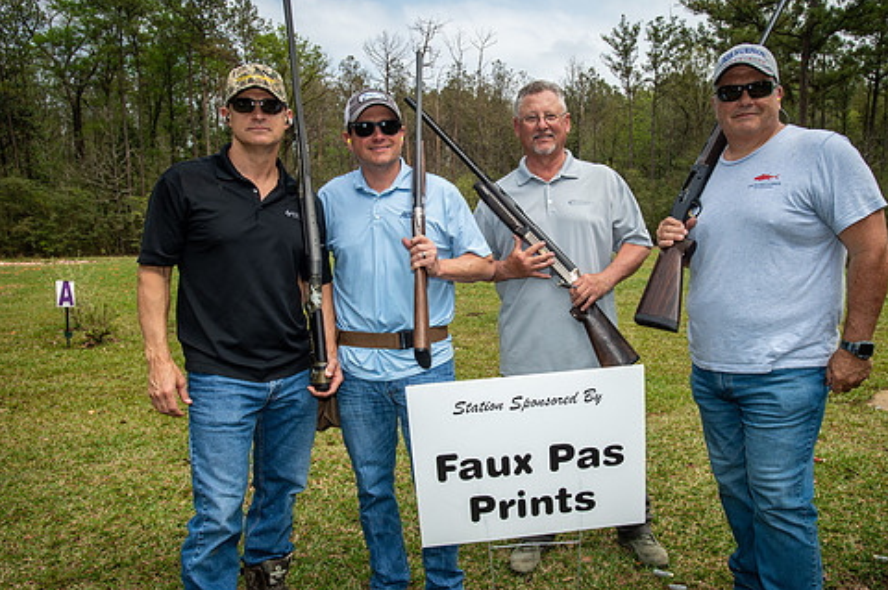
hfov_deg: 63.6
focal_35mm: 29
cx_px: 488
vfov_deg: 44.8
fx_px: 715
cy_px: 322
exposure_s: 1/250
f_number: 7.1
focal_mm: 24
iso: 125
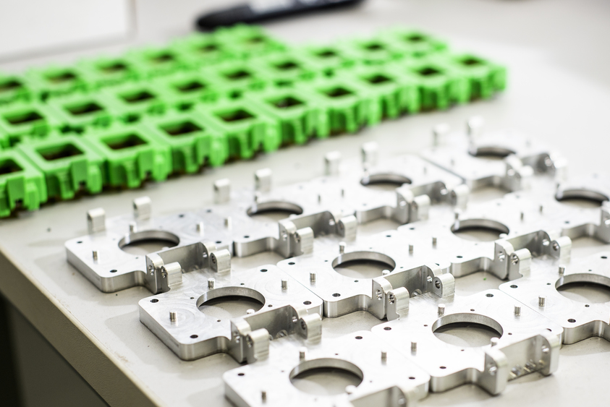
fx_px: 1085
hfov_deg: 31.3
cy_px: 248
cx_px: 356
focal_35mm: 64
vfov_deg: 21.2
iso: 400
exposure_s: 1/100
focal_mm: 50
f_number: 5
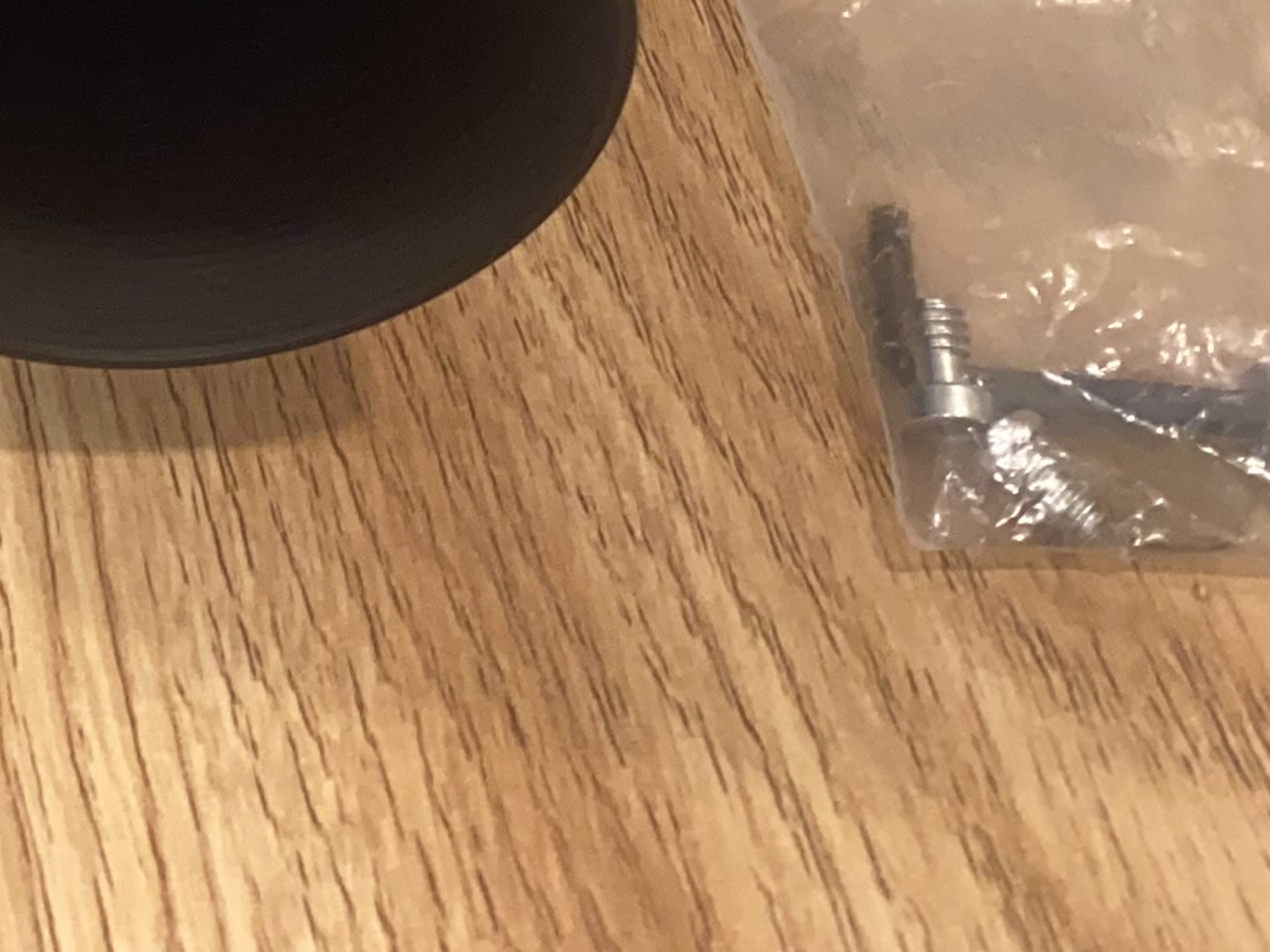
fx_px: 3669
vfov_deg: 13.2
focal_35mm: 100
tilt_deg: -33.7
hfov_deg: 17.6
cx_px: -637
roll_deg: +0.4
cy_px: -833
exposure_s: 1/17
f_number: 1.8
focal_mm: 4.25
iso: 50
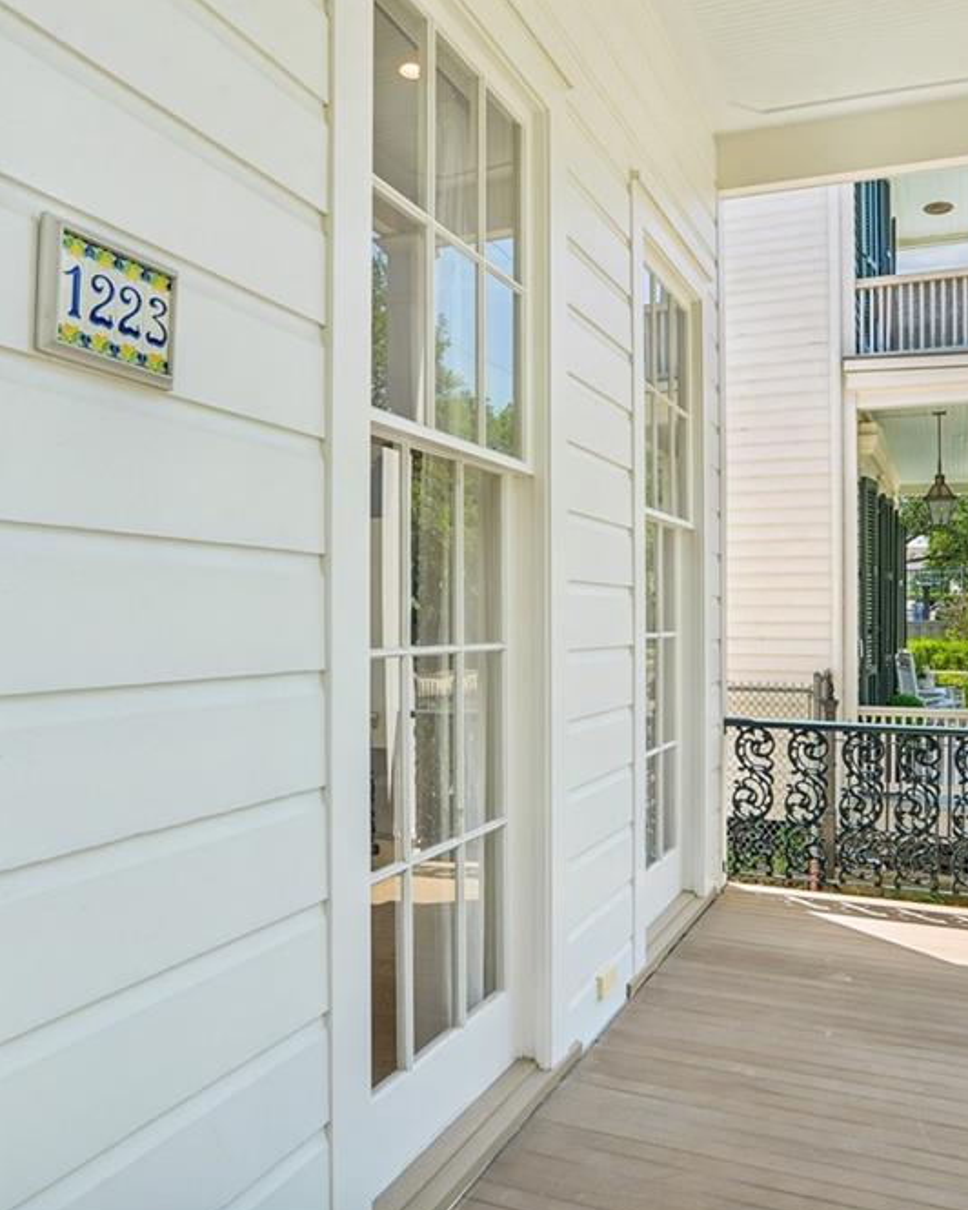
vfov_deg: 66.0
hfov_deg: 54.3
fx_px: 931
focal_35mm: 26
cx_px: 610
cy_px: 603
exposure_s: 1/125
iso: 400
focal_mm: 18
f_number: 11
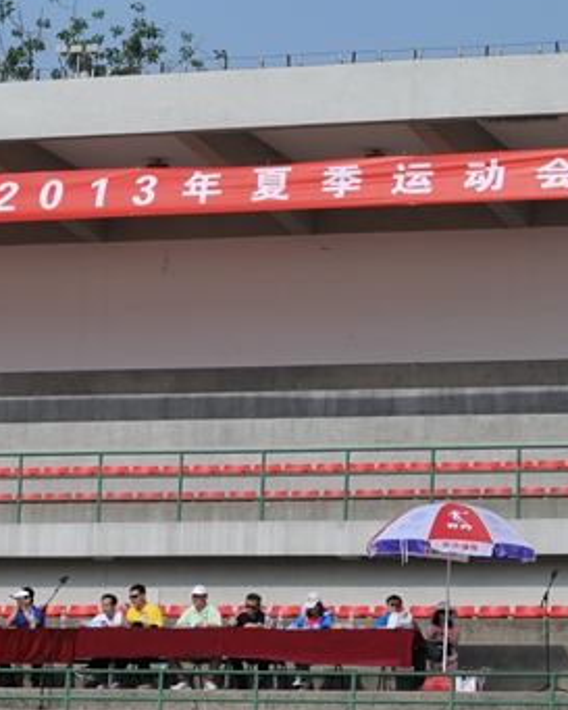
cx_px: 75
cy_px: 354
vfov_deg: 10.7
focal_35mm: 180
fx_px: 3781
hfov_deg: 8.6
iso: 200
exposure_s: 1/8000
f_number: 2.8
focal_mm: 78
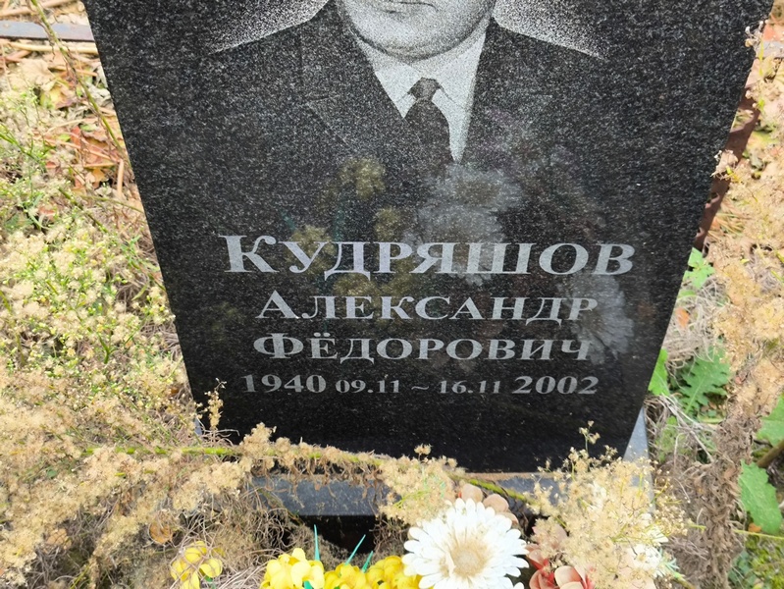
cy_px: 294
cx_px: 392
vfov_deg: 29.1
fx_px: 1133
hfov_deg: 38.2
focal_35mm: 50
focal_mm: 4.71
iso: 50
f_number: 1.7
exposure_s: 1/120
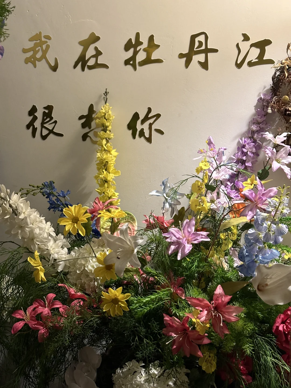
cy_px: 194
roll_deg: -1.5
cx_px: 146
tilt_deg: -6.6
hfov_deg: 30.3
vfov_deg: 39.7
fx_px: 538
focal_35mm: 48
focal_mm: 6.86
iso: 500
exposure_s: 1/25
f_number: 1.78
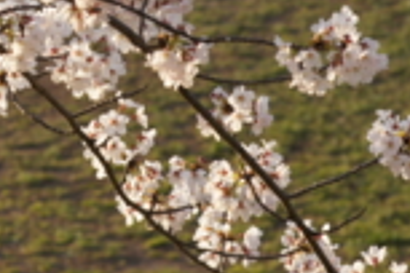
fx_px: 6685
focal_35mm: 587
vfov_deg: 2.3
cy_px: -207
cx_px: -94
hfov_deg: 3.5
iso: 200
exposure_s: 1/160
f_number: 8
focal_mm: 100
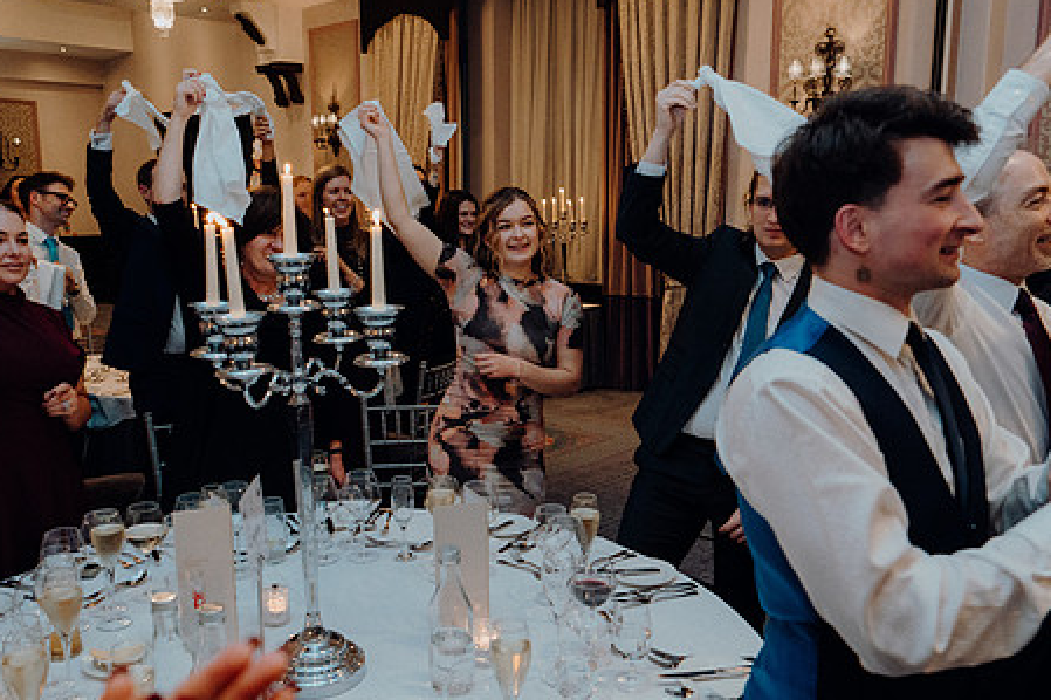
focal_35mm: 31
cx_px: 513
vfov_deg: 42.3
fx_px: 905
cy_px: 366
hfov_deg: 60.3
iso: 2500
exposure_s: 1/160
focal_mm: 24
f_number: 3.5
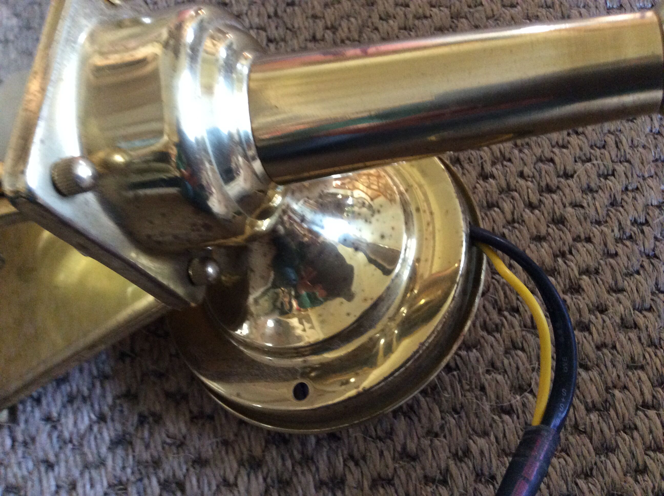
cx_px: 332
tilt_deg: -64.3
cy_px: 248
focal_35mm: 32
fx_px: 613
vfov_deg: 44.1
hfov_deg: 56.9
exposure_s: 1/17
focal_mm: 3.3
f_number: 2.4
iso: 250
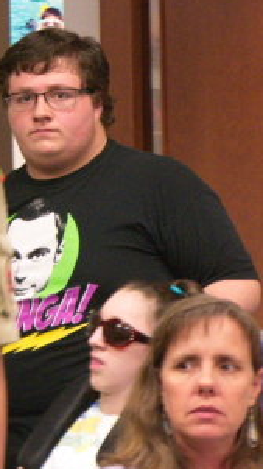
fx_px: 6034
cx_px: -198
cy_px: 196
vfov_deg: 4.4
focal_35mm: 486
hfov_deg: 2.5
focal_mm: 84
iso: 3200
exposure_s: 1/50
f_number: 5.4
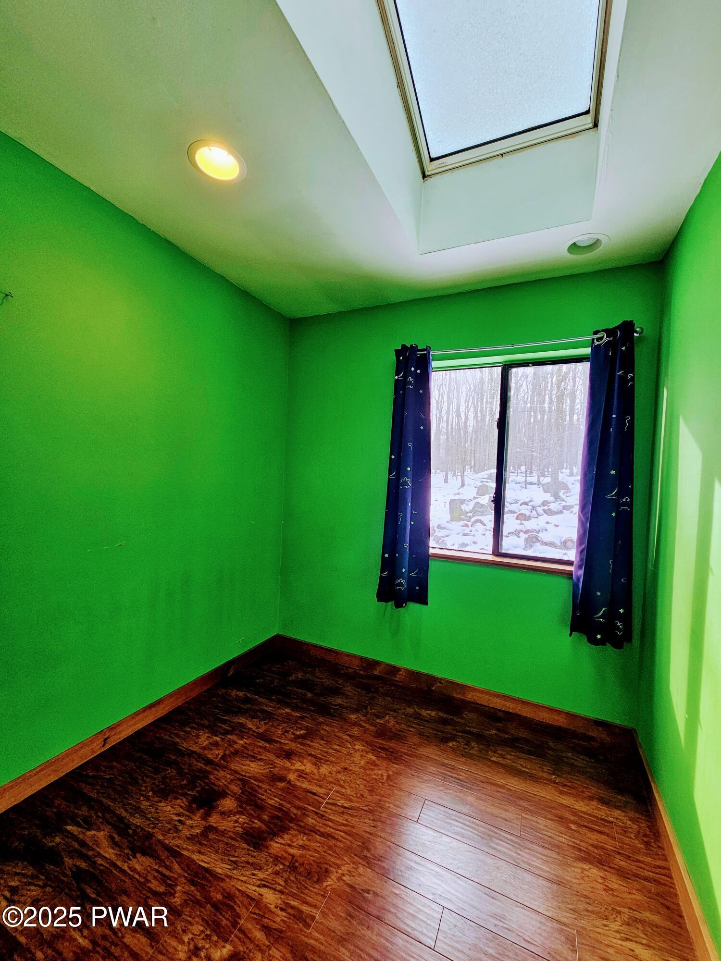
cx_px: 360
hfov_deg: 89.9
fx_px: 361
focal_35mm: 13
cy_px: 480
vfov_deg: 106.2
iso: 80
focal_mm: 2.2
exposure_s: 1/120
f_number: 2.2
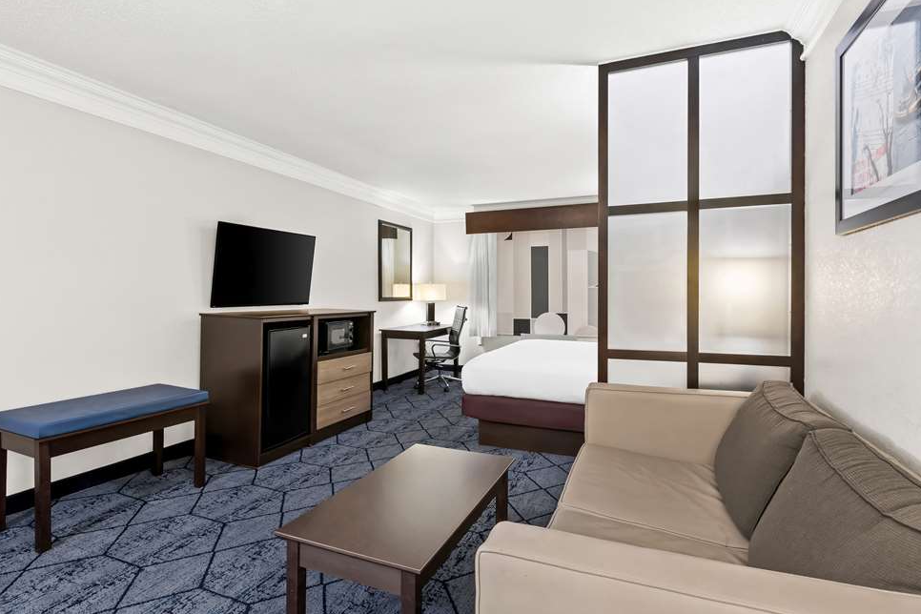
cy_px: 300
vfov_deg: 67.4
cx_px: 451
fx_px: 460
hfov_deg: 90.0
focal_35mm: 18
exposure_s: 3
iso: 800
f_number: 8
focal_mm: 17
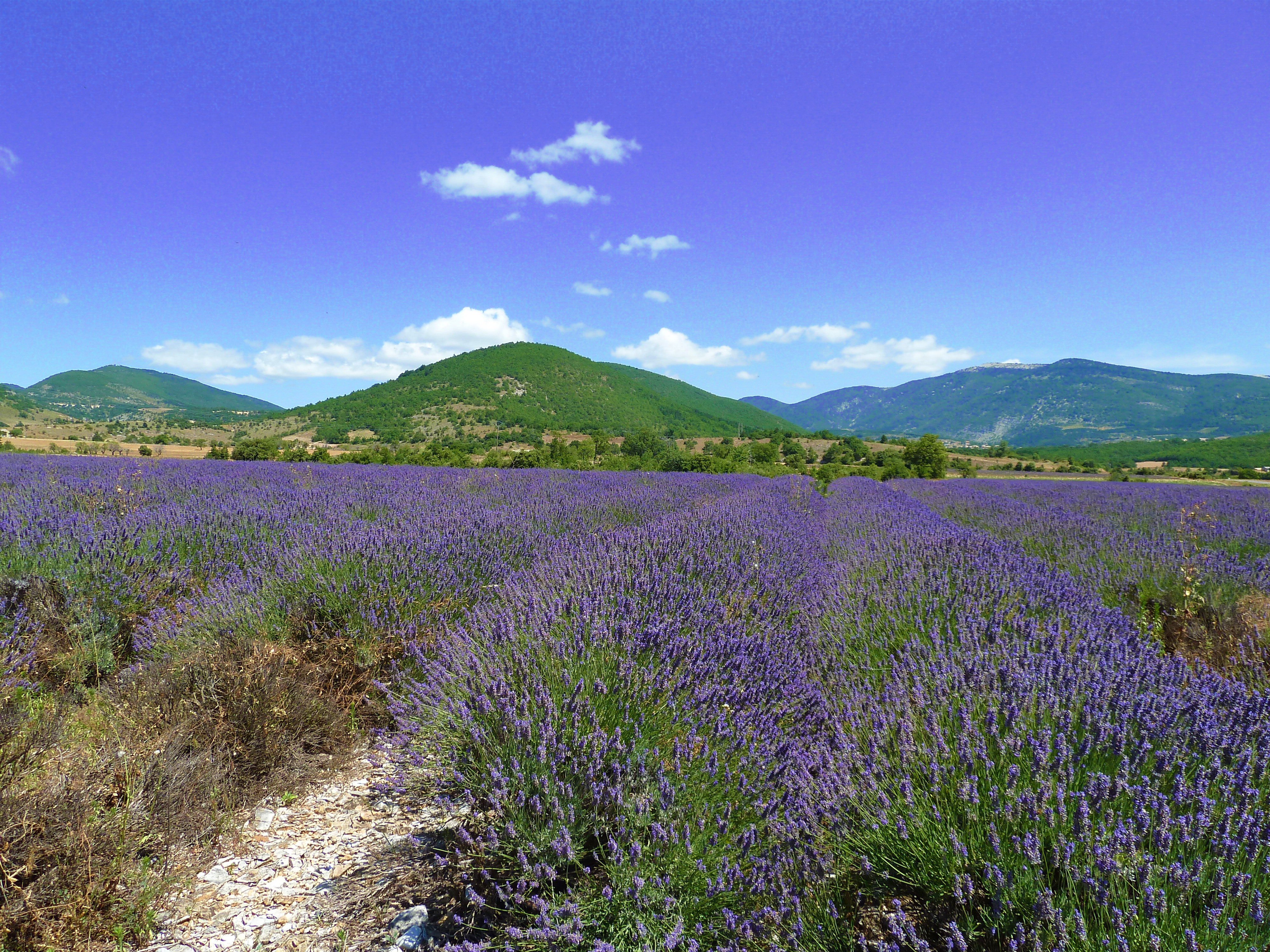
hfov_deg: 69.4
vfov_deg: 54.9
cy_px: 476
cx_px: 635
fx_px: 917
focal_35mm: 25
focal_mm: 4.1
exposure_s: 1/400
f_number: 4
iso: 80
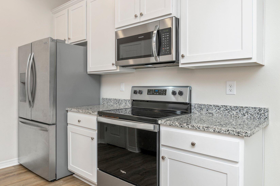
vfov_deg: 50.1
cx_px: 114
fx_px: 199
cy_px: 86
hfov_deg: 69.6
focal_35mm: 26
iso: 500
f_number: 8
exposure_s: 1/60
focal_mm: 20.5
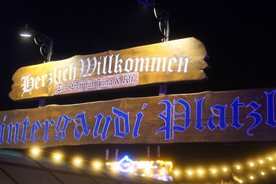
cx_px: 122
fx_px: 406
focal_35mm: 53
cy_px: 105
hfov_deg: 37.5
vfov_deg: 25.5
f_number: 1.4
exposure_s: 1/160
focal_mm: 30
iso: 640
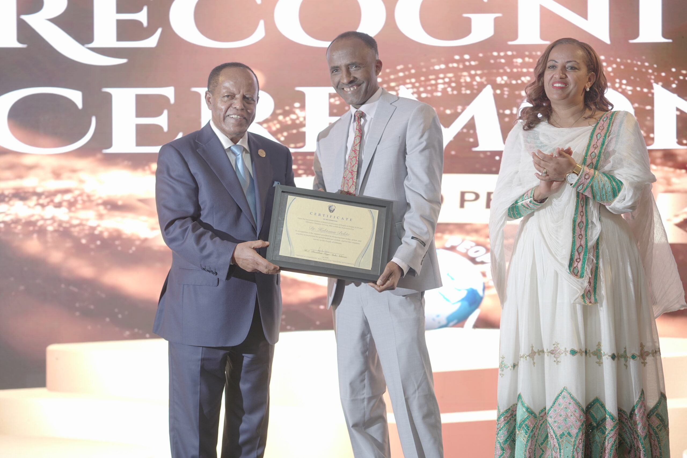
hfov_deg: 23.9
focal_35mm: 85
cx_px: 344
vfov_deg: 16.1
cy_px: 229
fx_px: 1622
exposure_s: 1/125
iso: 1000
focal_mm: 85
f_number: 2
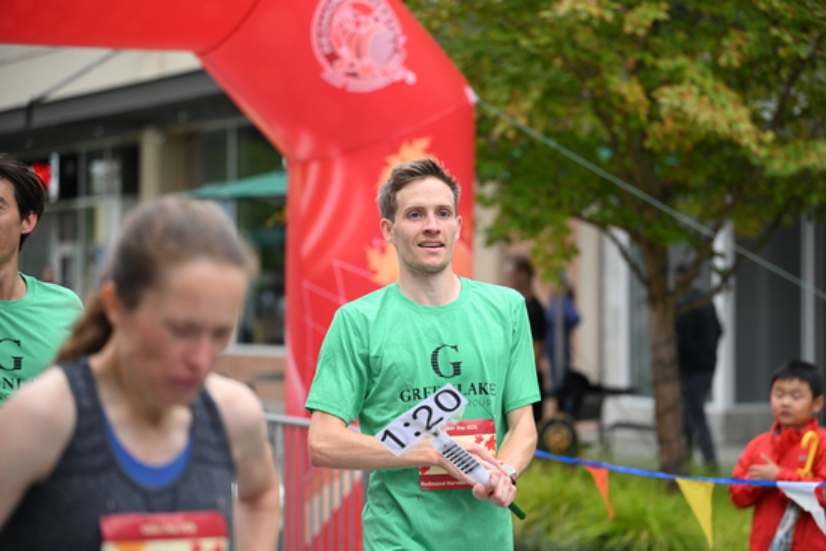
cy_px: 276
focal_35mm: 98
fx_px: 2249
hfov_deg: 20.8
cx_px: 413
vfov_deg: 14.0
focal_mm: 98
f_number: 2.8
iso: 1600
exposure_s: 1/1250
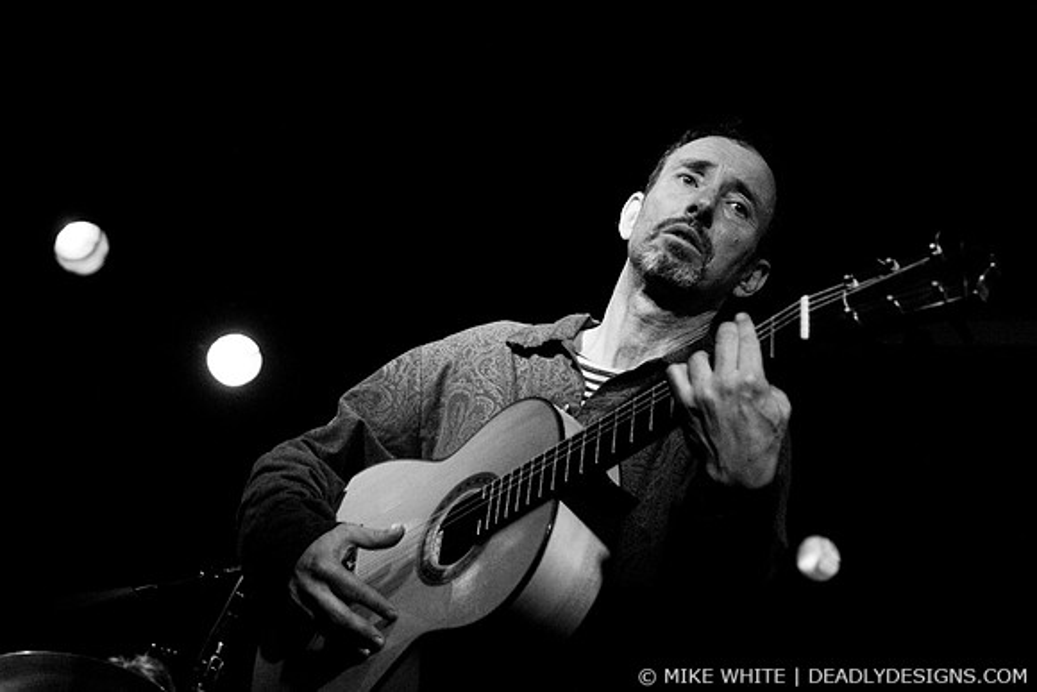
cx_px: 518
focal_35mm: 52
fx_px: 1513
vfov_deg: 25.8
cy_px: 346
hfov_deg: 37.8
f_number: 2.8
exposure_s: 1/100
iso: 800
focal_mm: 35
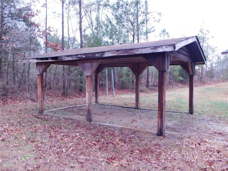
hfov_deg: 60.0
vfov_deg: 46.8
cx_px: 114
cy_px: 86
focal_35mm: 30
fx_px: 198
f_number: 3.2
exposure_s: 1/30
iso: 180
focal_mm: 5.3
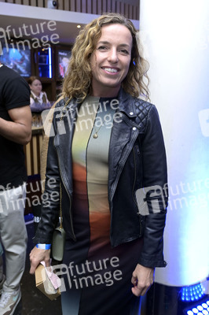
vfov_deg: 60.3
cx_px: 104
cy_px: 158
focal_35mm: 31
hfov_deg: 42.3
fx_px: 270
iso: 1250
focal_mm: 31
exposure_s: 1/80
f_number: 4.5
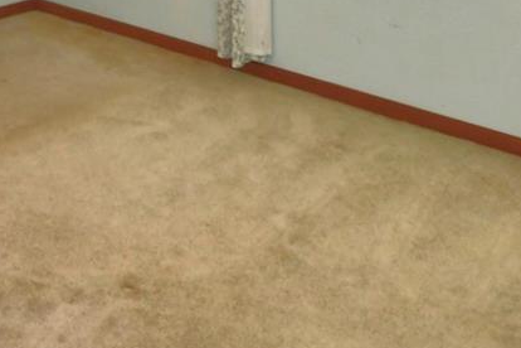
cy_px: -252
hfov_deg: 34.0
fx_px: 839
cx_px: 157
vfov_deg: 18.8
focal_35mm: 58
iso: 220
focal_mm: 10
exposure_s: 1/30
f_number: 4.5
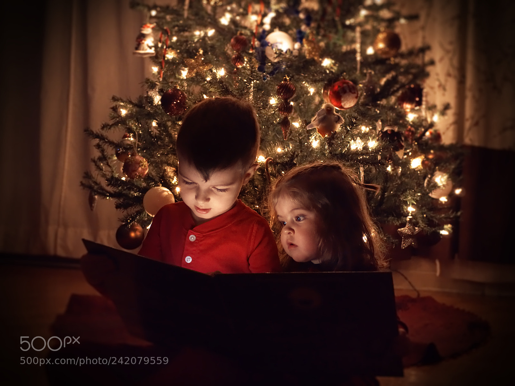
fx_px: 744
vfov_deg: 29.1
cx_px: 258
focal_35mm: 50
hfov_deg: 38.2
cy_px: 193
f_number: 3.3
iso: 800
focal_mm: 25
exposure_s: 1/15
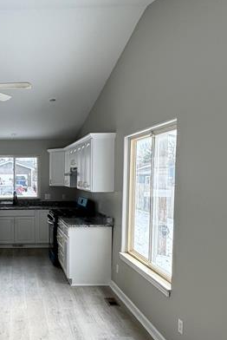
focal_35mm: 38
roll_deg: -0.1
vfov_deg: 50.3
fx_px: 359
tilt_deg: -3.7
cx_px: 0
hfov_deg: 32.3
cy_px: 204
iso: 40
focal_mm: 2.22
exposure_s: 1/124
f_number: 2.2
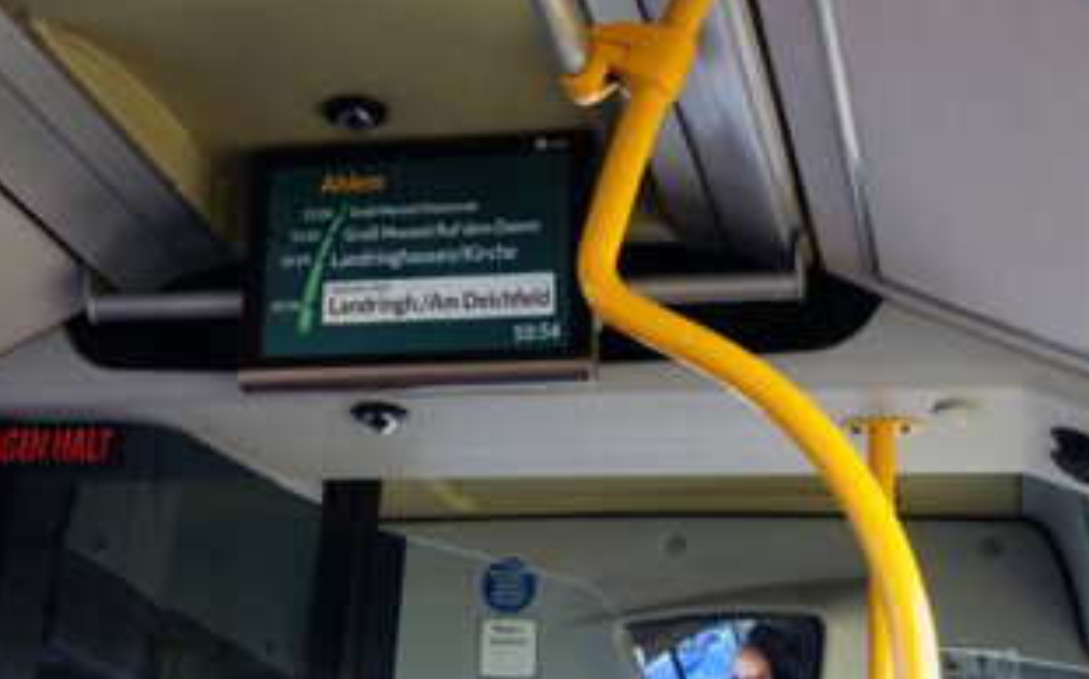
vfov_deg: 20.6
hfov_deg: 32.5
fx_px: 1869
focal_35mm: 63
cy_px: 261
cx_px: 490
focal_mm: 48
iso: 320
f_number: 5
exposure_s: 1/60
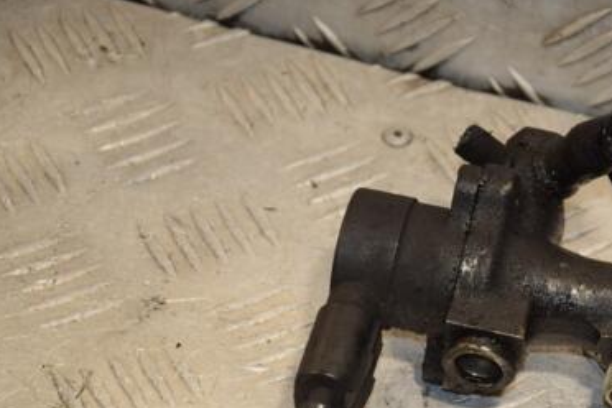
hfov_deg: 9.4
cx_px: 485
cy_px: 298
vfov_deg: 6.3
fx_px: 3706
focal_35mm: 218
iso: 800
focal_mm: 90
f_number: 6.3
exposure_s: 1/200
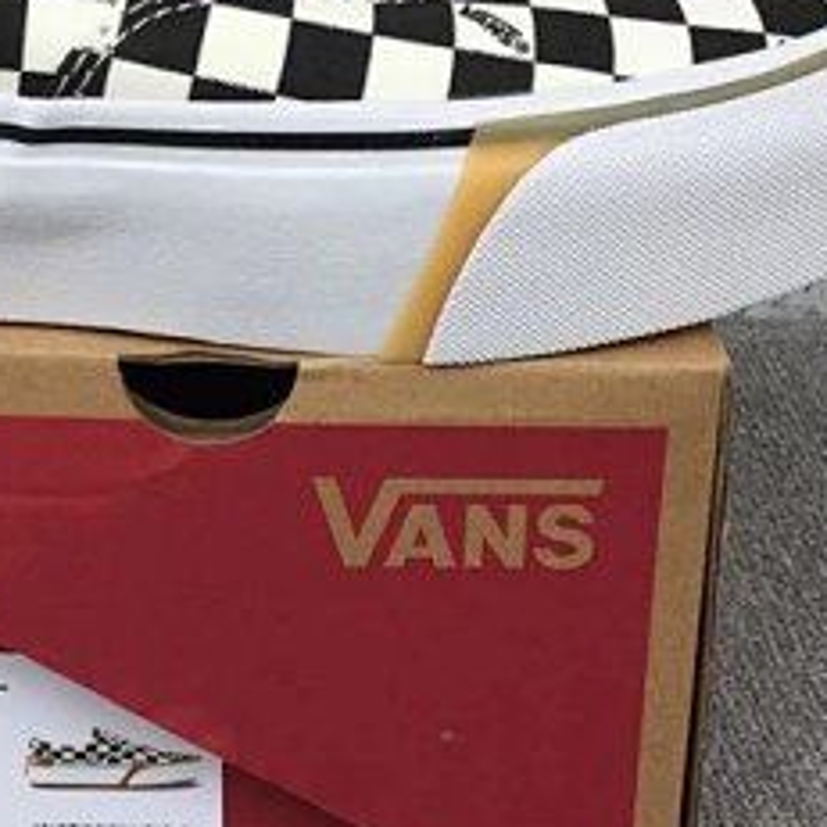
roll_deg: -1.3
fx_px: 2054
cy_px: 236
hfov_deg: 22.6
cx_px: 240
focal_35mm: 76
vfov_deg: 22.6
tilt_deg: -18.5
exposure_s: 1/106
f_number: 2.4
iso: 25
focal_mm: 3.3
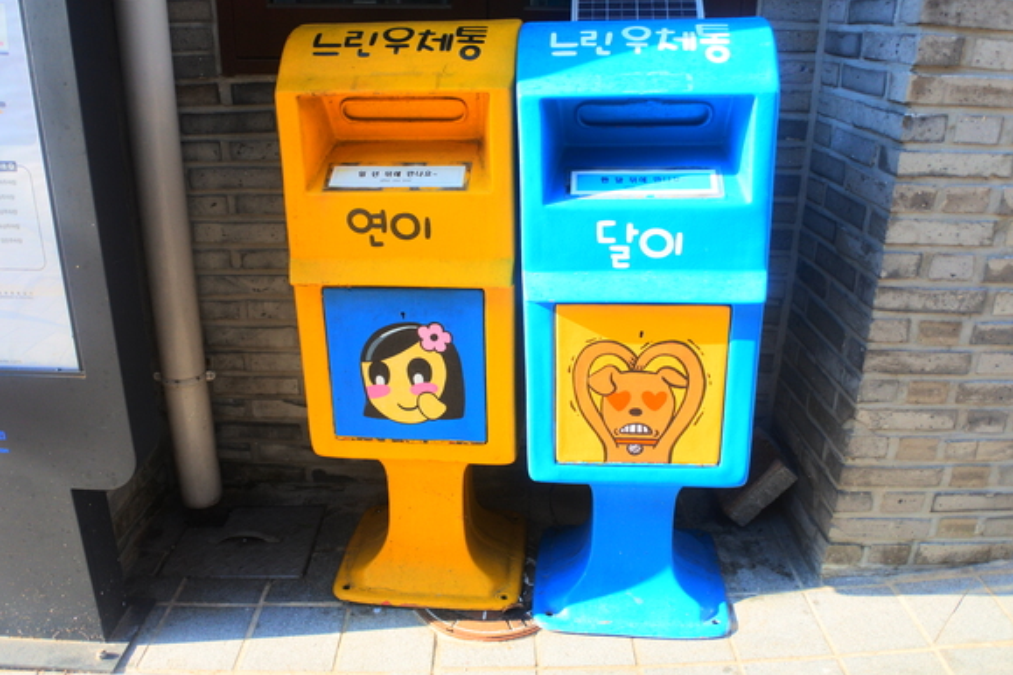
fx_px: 788
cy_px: 329
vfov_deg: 46.4
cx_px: 507
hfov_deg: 65.5
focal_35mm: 28
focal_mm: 10
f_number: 3.5
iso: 200
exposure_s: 1/320
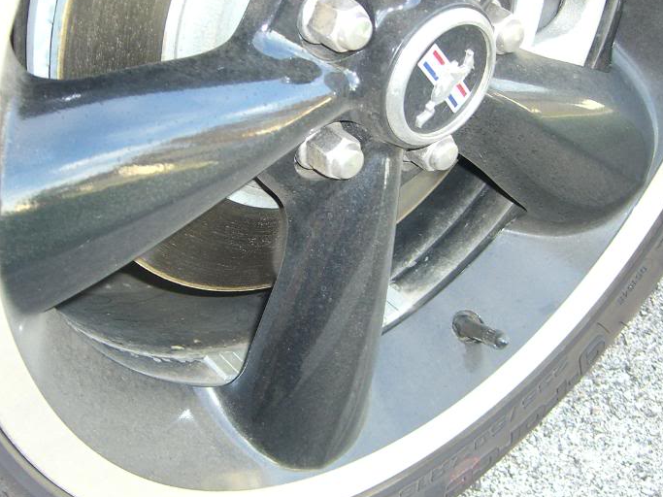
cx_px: 294
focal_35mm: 57
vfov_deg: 25.6
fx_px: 1092
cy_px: 236
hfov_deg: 33.8
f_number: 2.8
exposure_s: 1/80
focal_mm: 7.9
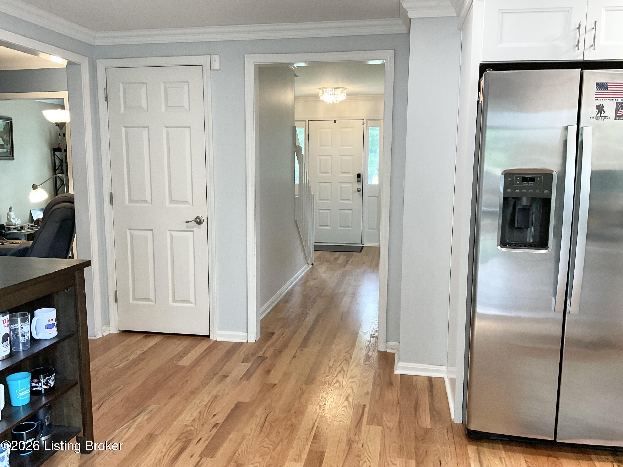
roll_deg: -1.1
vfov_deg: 48.2
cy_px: 234
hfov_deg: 61.7
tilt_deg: -9.4
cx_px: 312
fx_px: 522
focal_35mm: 29
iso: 80
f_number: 1.8
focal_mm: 3
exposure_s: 1/60
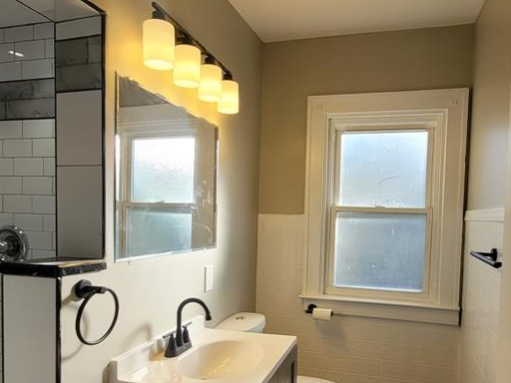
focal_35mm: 26
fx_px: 384
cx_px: 289
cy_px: 228
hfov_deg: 67.0
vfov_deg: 52.7
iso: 40
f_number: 2.2
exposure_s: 1/216
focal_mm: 1.74
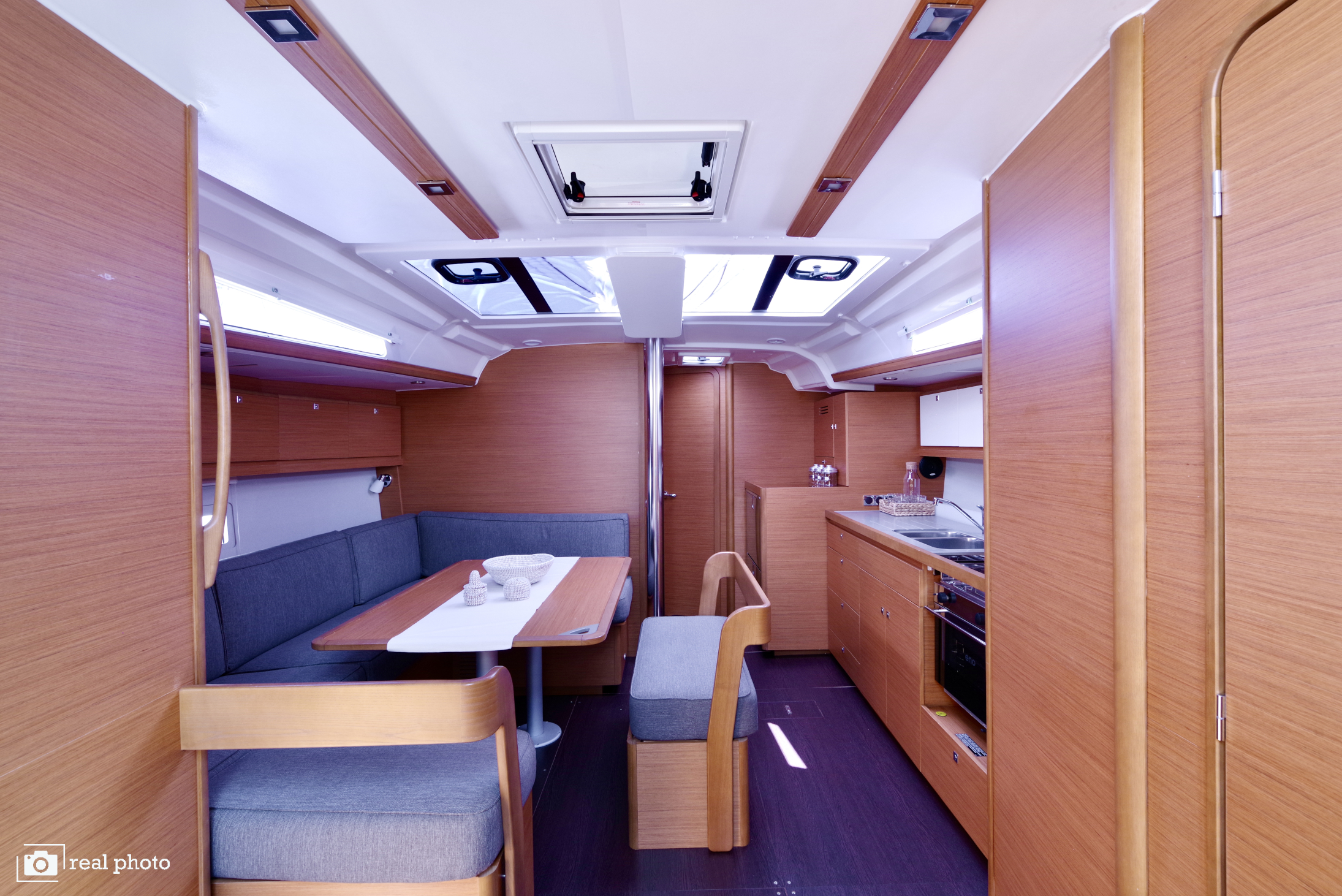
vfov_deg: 77.4
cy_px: 448
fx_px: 559
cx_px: 671
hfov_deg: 100.4
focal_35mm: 15
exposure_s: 1/13
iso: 800
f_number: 11
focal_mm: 15
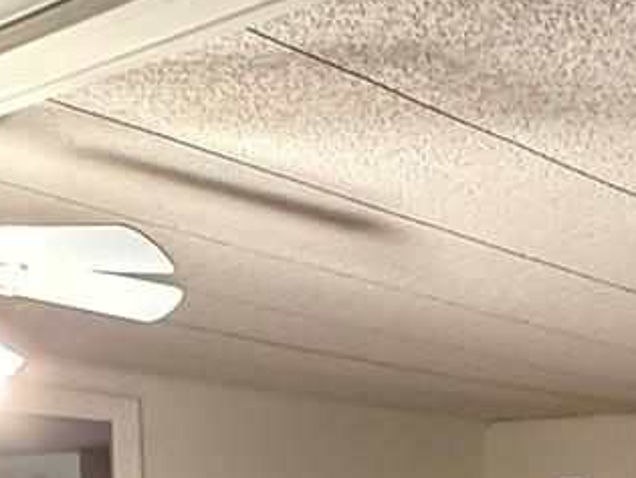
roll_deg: -2.9
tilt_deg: -8.9
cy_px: 779
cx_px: 626
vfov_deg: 17.9
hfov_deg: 26.0
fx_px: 1306
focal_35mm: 71
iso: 800
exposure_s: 1/60
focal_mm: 2.22
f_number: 2.2
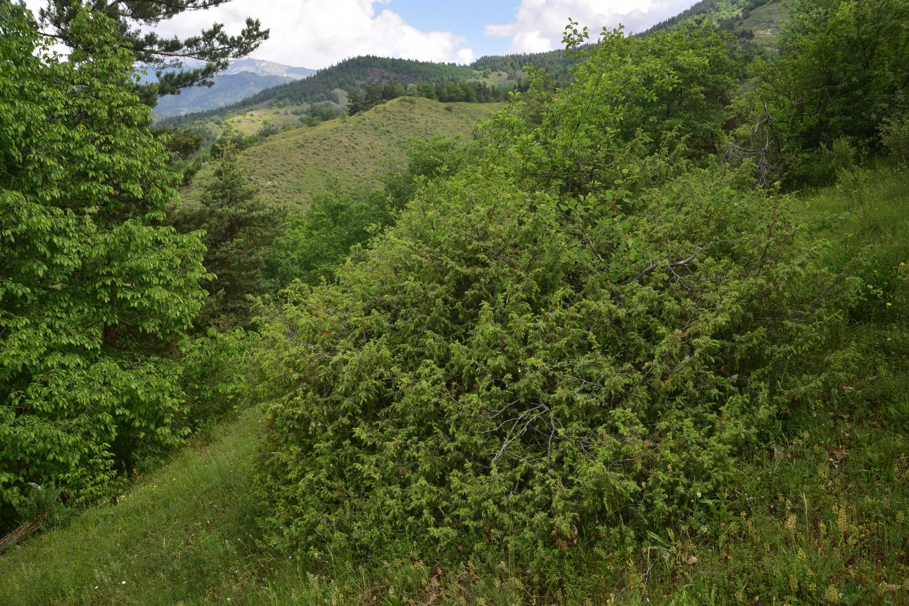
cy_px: 303
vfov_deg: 27.0
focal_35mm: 50
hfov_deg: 39.6
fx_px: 1263
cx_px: 454
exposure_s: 1/125
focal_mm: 50
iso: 125
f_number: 8
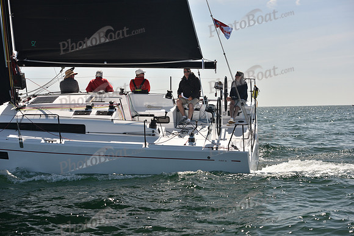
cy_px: 118
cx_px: 177
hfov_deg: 28.8
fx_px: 688
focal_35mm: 70
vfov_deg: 19.5
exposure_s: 1/640
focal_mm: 70
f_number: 6.3
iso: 250
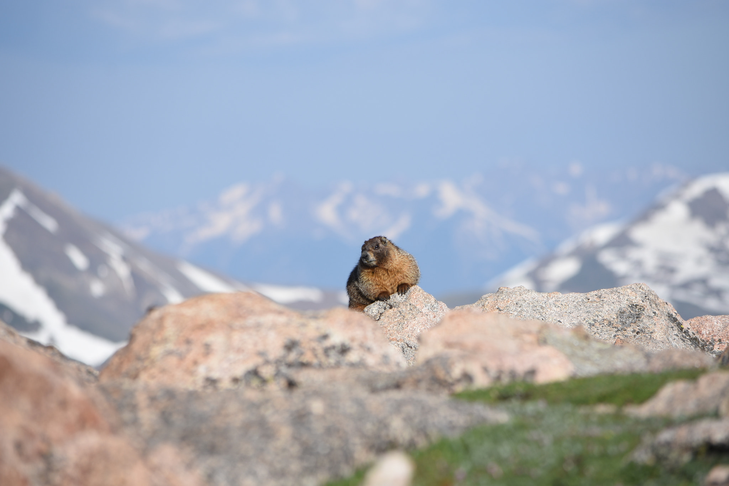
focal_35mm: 315
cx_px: 364
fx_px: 6378
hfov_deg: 6.5
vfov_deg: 4.4
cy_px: 243
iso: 125
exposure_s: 1/1000
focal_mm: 210
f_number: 5.6
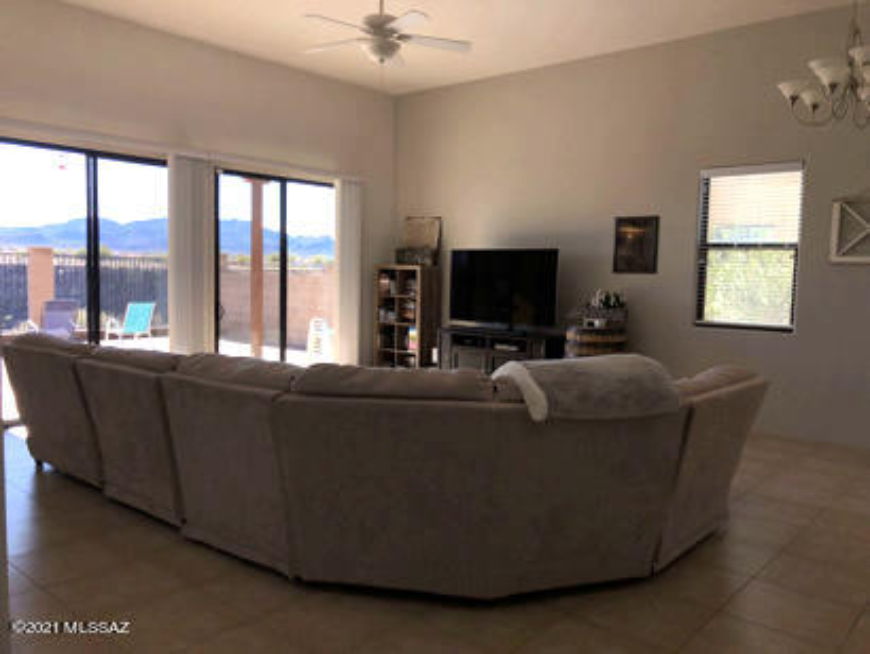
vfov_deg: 49.8
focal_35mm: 28
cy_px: 327
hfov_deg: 63.4
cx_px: 435
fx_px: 704
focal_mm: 3.99
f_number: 1.8
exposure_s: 1/436
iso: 20
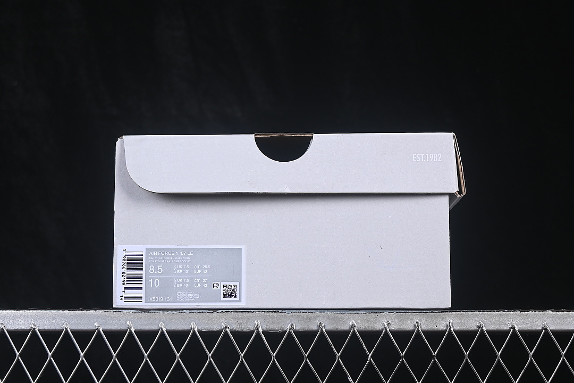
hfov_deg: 27.0
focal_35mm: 75
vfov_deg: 18.2
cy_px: 192
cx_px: 287
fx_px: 1196
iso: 160
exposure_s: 1/80
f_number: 8
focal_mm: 50
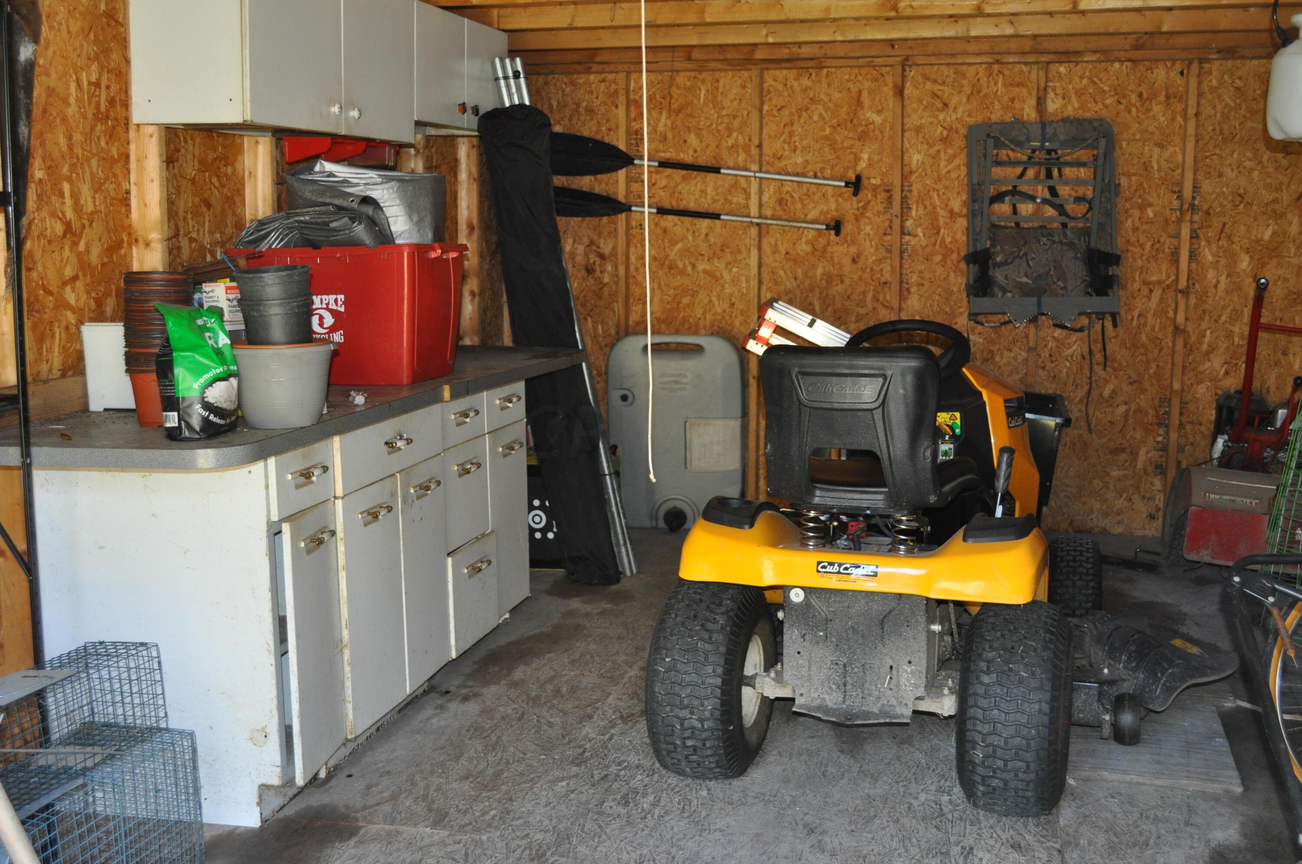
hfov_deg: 49.6
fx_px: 1409
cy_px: 432
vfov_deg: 34.1
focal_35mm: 39
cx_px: 651
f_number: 4.2
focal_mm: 26
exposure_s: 1/60
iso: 800
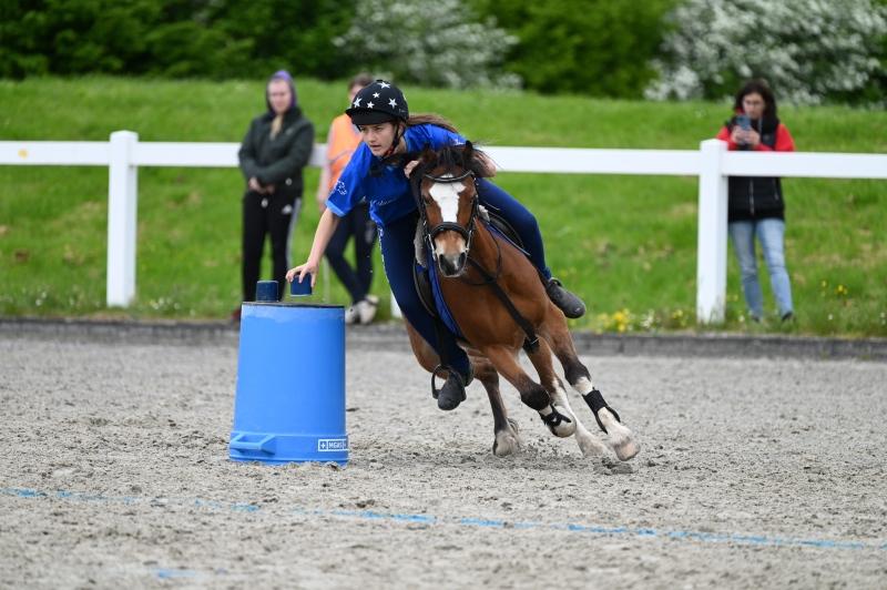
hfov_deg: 6.9
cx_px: 444
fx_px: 7385
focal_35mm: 300
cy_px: 295
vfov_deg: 4.6
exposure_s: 1/1250
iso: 560
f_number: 5.3
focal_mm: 300
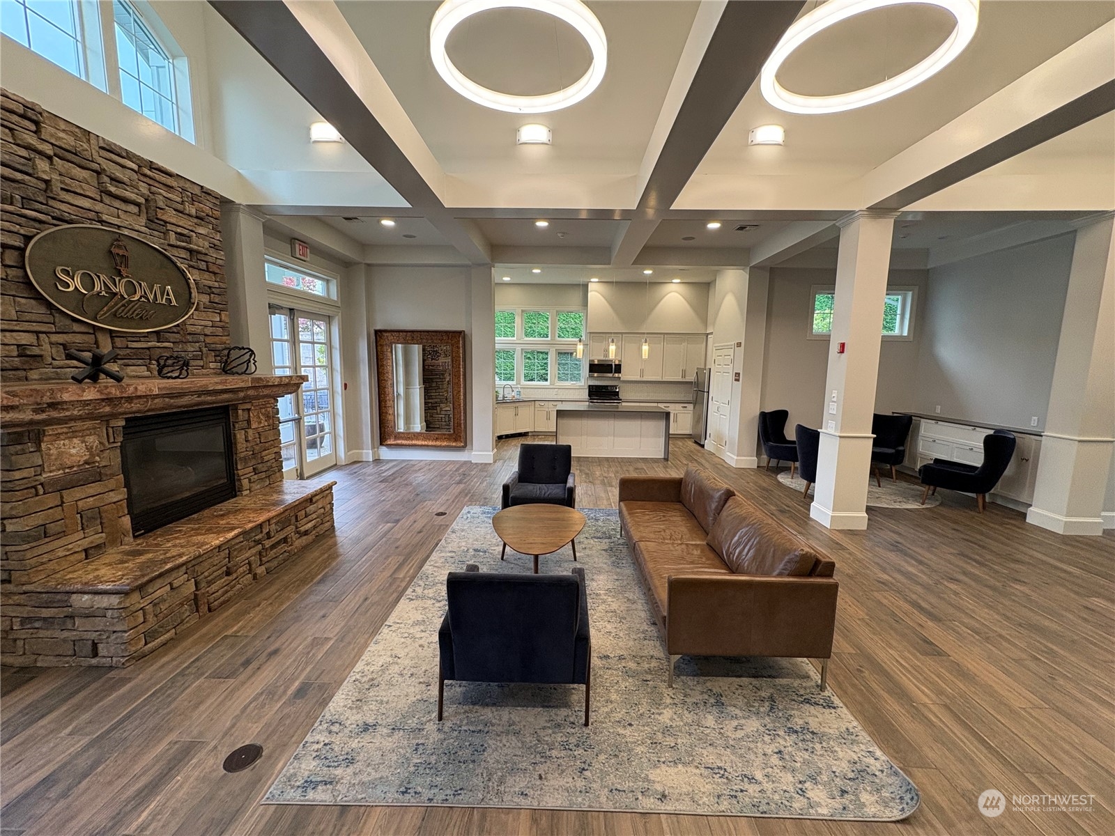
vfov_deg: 85.7
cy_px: 418
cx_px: 558
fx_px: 451
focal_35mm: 14
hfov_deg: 102.1
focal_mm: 2.22
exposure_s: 1/120
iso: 200
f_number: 2.2
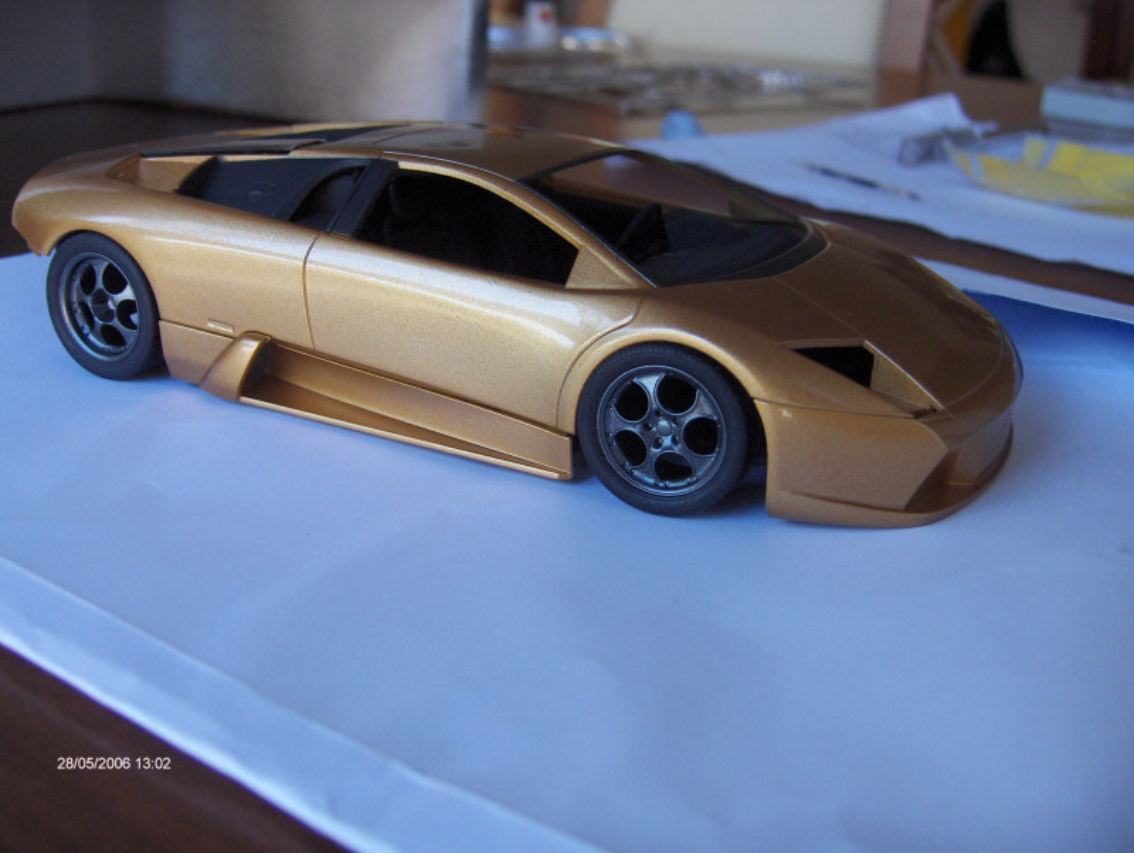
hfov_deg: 47.8
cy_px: 426
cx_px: 567
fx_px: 1279
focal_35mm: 39
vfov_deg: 36.9
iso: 171
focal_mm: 8
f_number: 2.8
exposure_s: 1/97.8
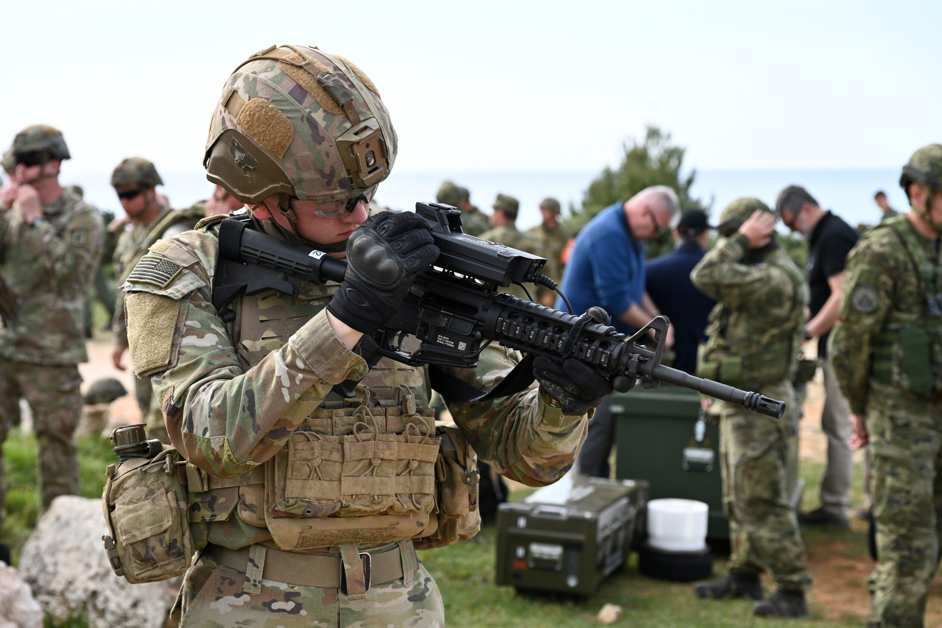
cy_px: 318
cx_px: 472
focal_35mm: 69
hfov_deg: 29.2
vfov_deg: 19.7
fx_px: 1805
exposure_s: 1/250
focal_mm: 68
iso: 110
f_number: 5.6
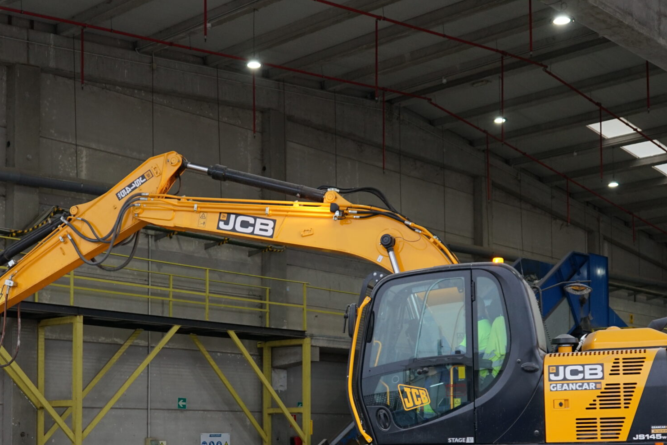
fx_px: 1056
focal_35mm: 57
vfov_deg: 23.3
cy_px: 377
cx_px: 307
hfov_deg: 35.0
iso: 640
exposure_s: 1/160
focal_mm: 33
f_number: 4
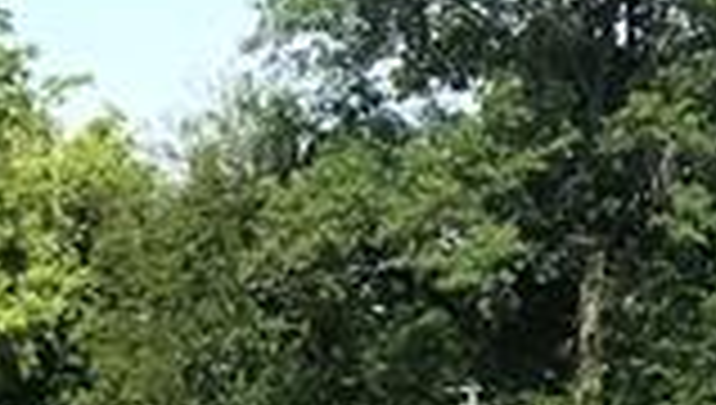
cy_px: 1305
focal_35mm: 196
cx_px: -405
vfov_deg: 5.7
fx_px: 3727
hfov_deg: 10.5
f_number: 1.8
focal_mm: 3.99
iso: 20
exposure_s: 1/1294
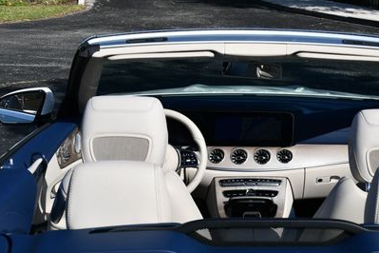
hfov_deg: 26.1
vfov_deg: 17.7
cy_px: 129
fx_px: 811
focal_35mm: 77
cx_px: 261
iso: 100
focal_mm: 24
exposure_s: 1/320
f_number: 9
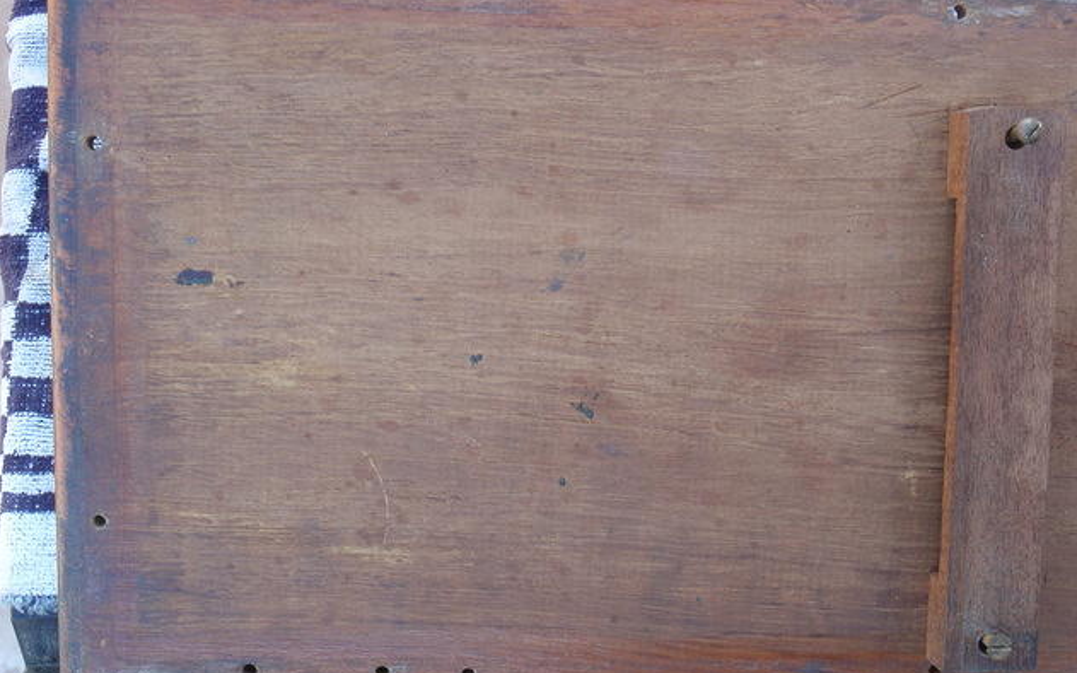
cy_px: 328
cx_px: 533
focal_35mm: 43
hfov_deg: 46.2
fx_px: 1262
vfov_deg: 29.8
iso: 80
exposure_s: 1/40
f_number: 3.9
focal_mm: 7.25
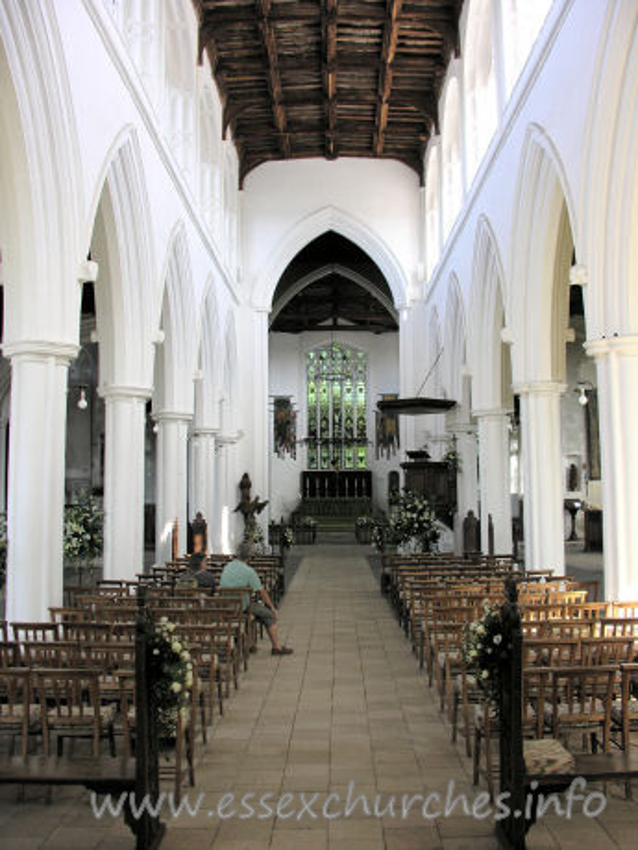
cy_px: 425
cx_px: 319
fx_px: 860
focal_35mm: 35
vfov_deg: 52.6
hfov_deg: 40.7
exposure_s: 1/37.7
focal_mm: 8.9
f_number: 2.8
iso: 50
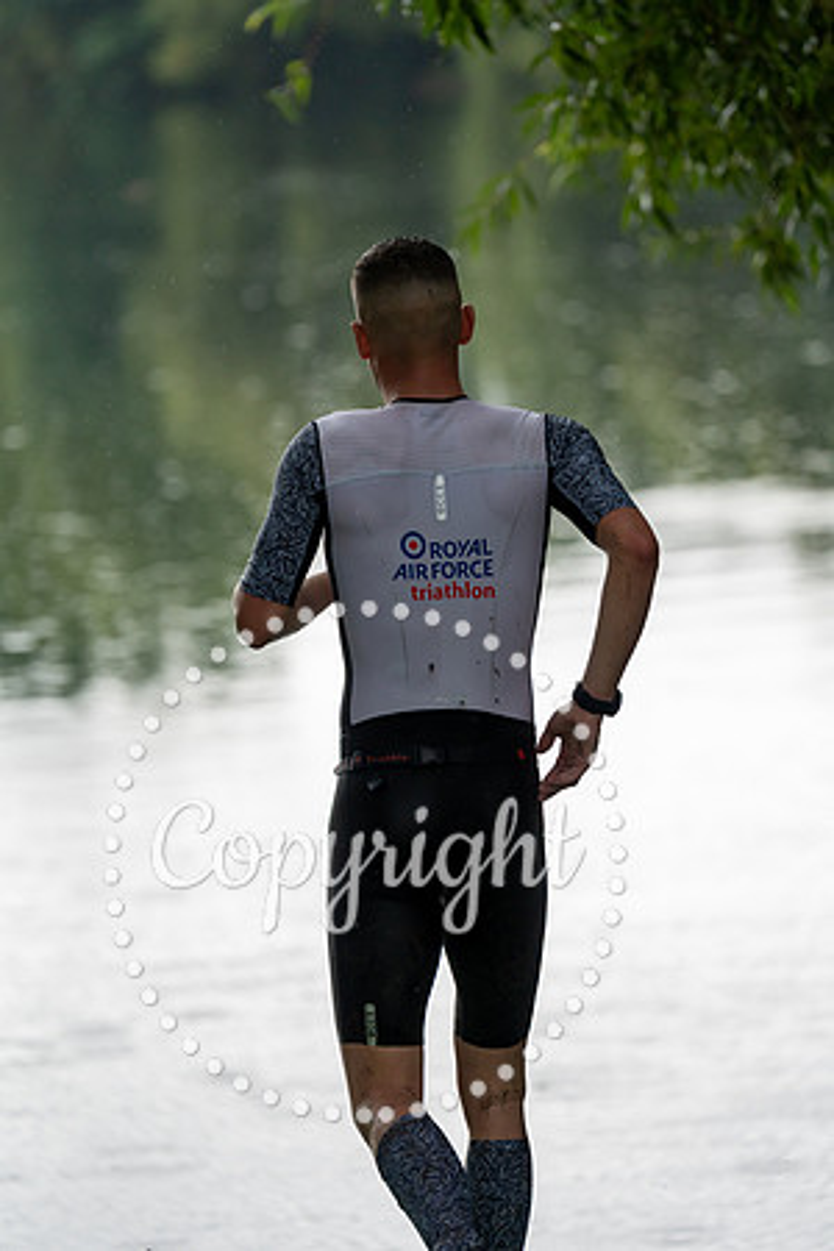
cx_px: 417
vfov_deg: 11.4
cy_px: 626
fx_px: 6255
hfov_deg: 7.6
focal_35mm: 180
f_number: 3.5
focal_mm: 180
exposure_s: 1/1000
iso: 1000
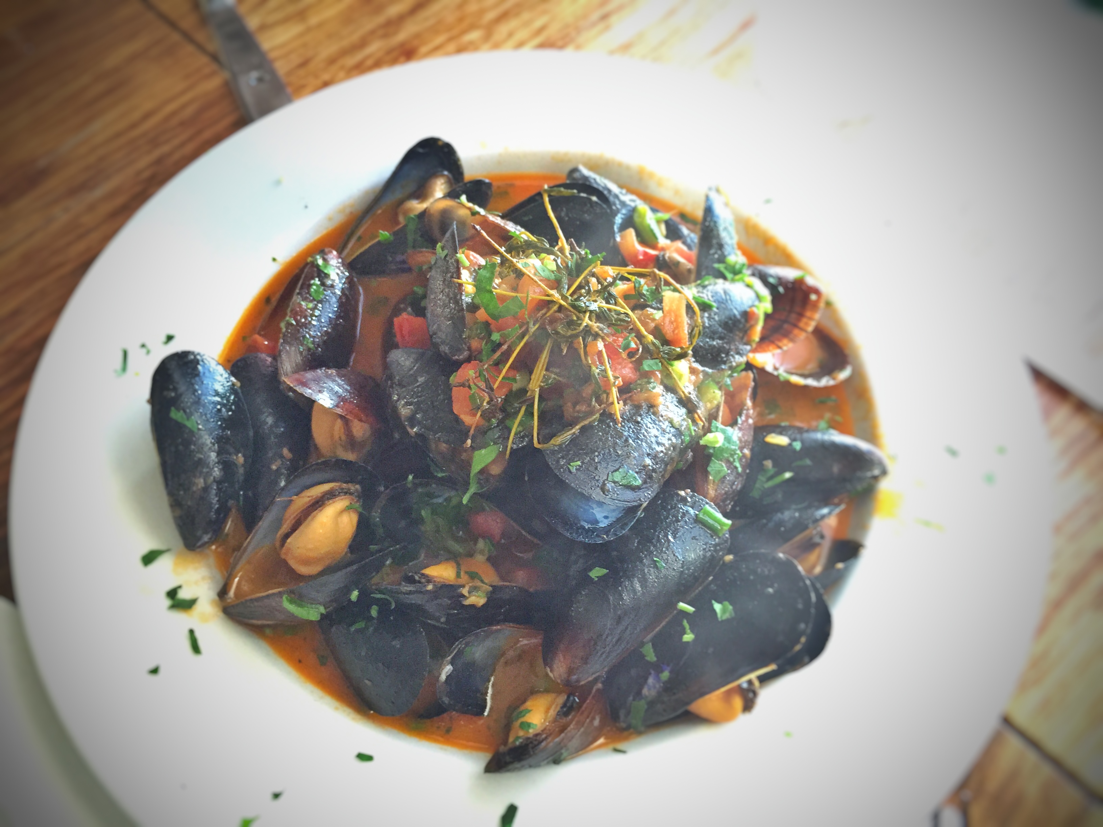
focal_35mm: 29
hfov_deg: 61.7
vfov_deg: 48.2
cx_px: 552
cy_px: 414
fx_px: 924
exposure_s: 1/30
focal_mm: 4.15
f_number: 2.2
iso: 250
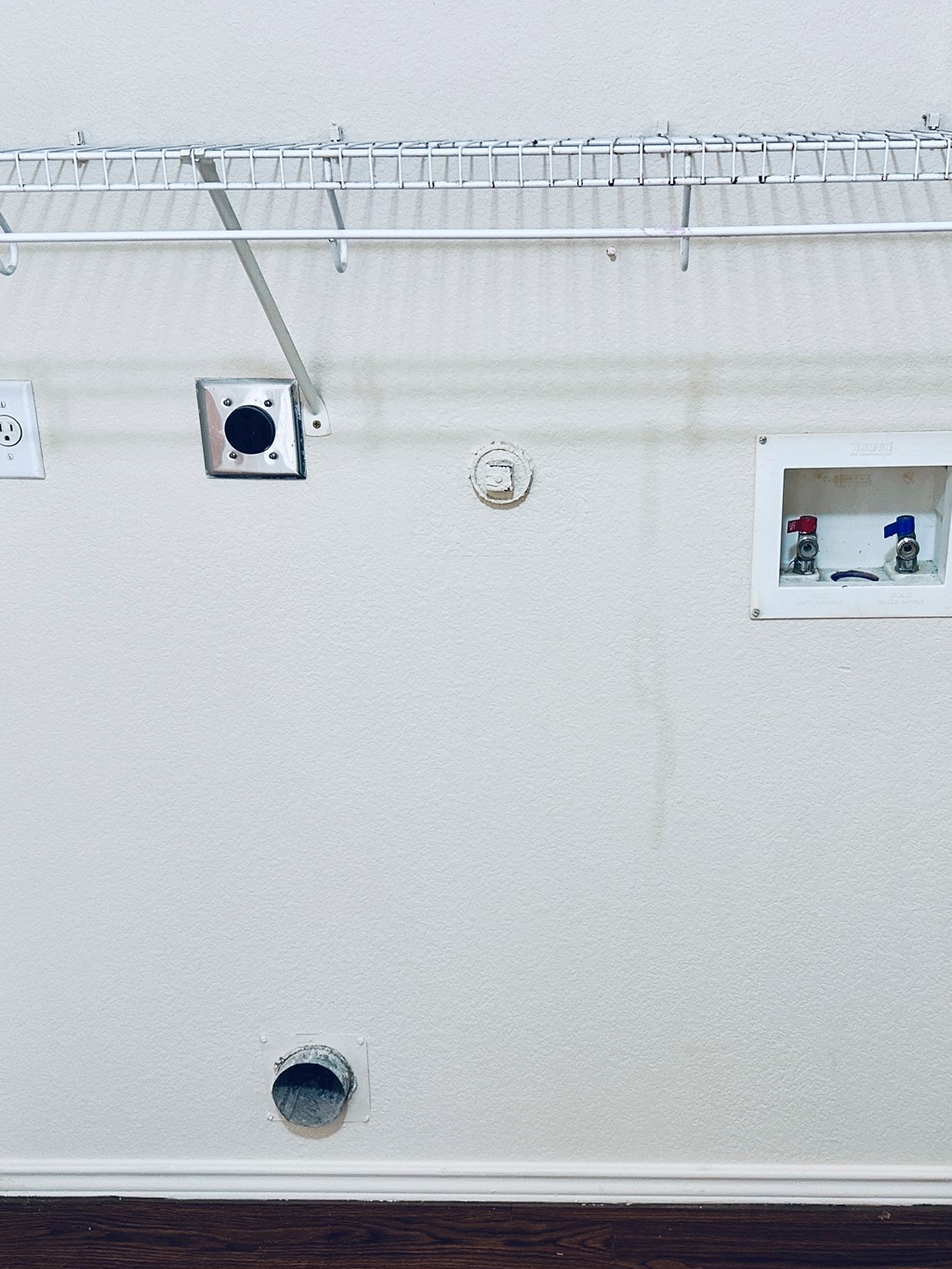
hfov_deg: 39.4
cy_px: 649
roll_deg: +1.3
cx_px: 593
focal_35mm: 36
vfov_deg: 51.3
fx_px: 1320
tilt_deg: -20.0
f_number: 1.78
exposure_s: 1/60
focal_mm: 6.86
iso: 250
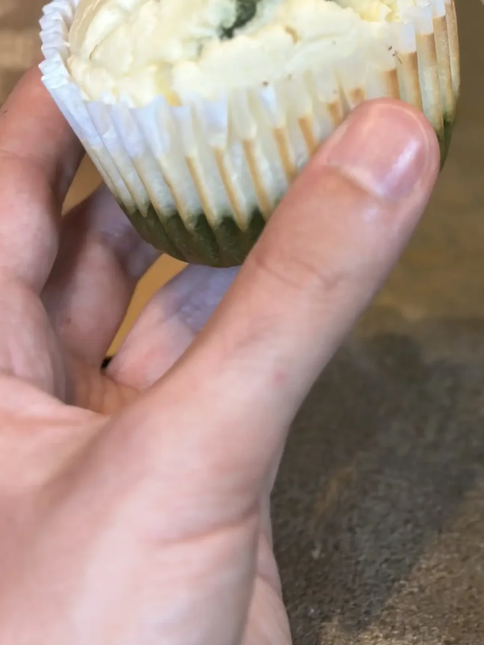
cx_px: 499
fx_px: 2088
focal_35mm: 112
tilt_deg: -34.5
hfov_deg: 13.0
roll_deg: -3.2
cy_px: -104
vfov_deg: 16.9
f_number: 1.78
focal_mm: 6.86
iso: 160
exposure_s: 1/60
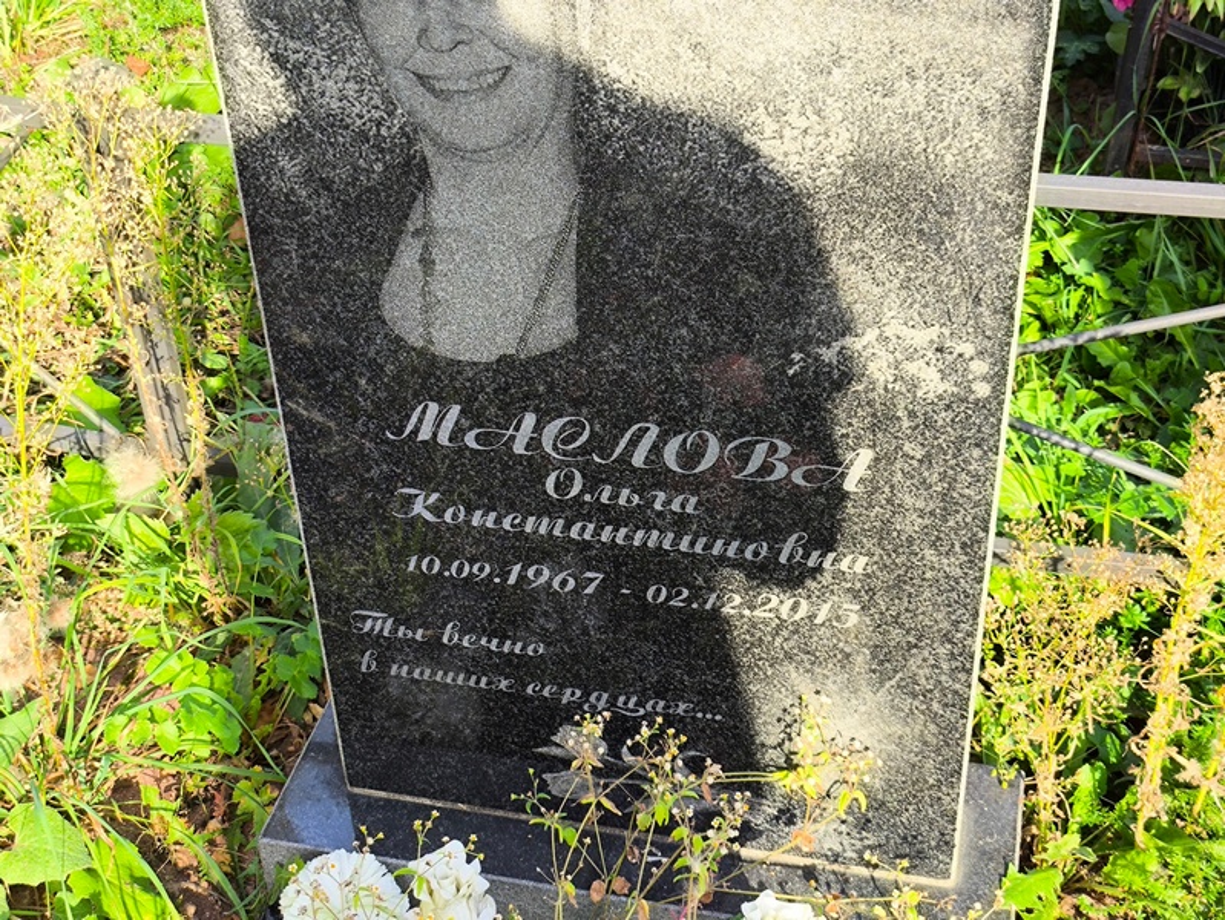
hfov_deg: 38.2
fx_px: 1770
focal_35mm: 50
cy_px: 460
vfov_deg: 29.1
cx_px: 612
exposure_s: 1/338
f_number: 1.7
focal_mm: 4.71
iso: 50
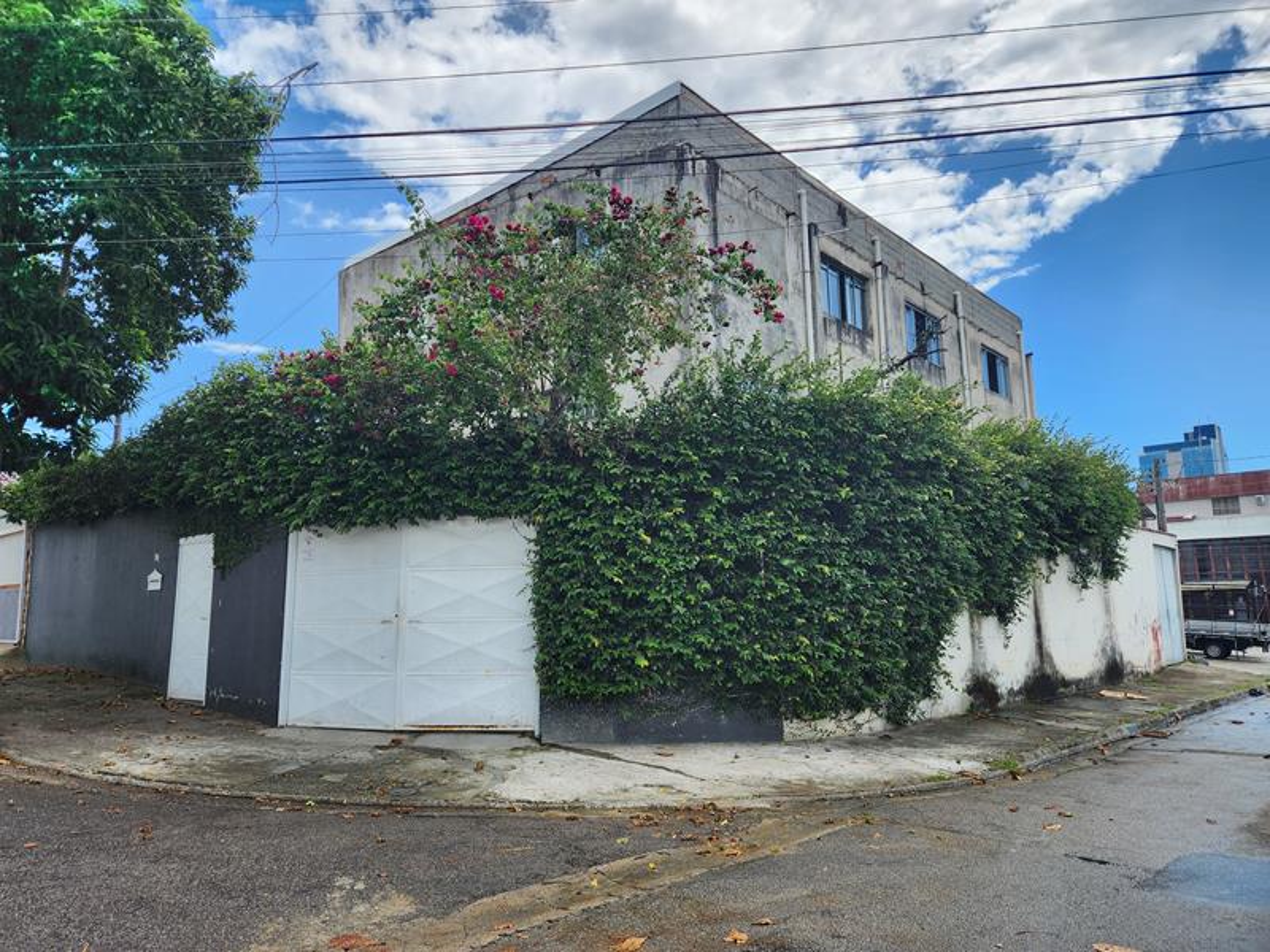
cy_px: 476
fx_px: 844
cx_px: 635
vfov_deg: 58.9
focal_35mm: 23
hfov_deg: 73.9
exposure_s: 1/1041
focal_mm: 5.4
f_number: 1.8
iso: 20
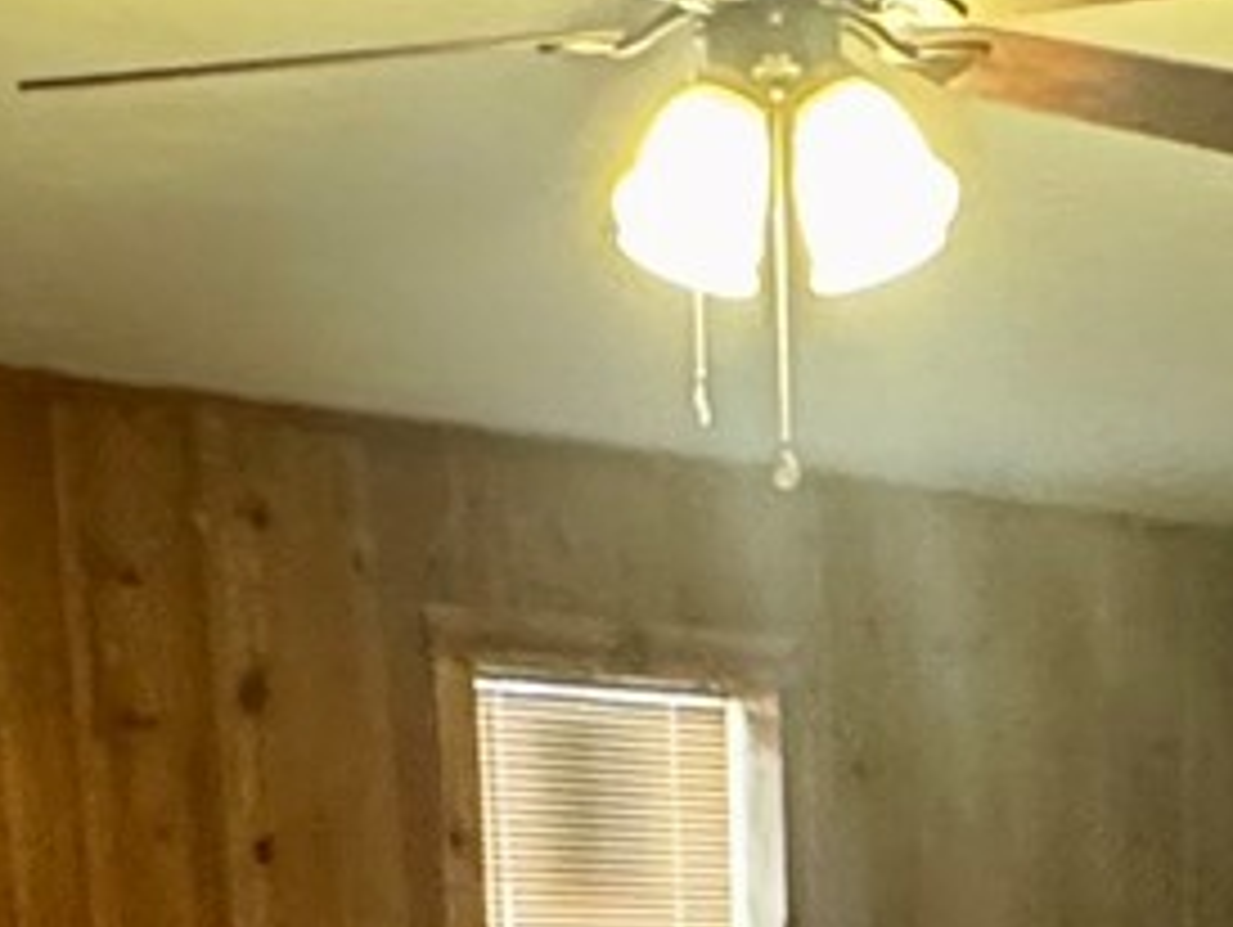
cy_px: 2020
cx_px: 1102
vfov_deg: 12.7
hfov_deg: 19.7
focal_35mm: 98
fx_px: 3494
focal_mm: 2.22
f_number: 2.2
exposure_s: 1/40
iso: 1000
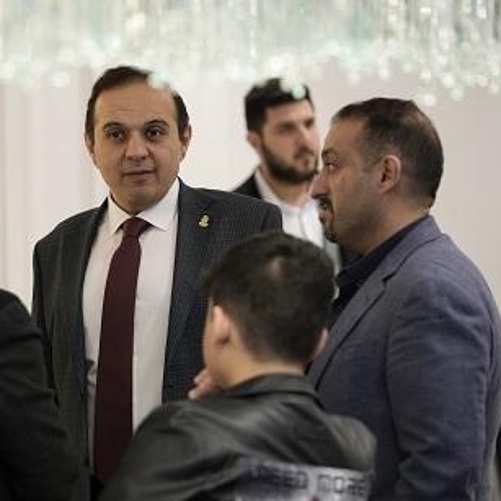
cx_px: 144
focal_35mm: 156
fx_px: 2554
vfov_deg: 11.2
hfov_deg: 11.2
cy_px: 262
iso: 2000
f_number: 2.8
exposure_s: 1/160
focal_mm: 110
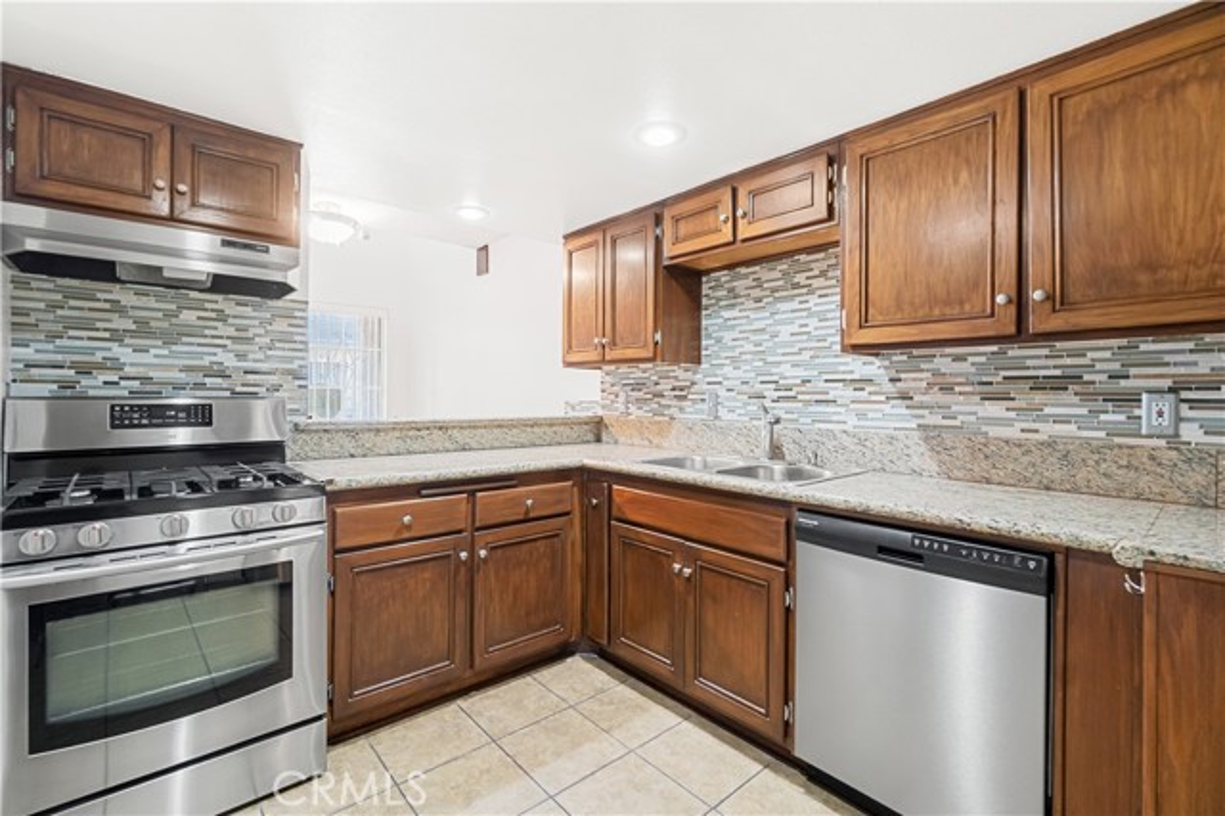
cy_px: 408
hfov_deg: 100.4
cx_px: 612
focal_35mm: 15
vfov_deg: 77.3
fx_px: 510
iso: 320
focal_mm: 10
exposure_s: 1/2.5
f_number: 7.1
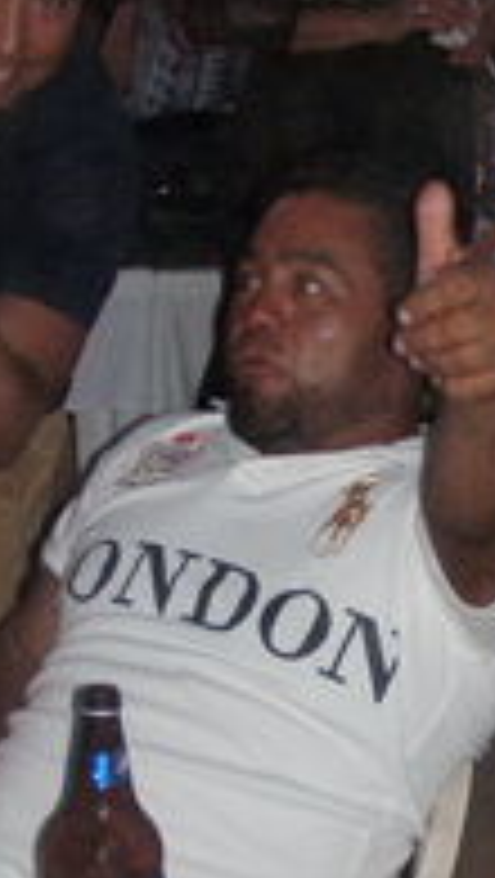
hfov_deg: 8.9
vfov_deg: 15.7
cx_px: 549
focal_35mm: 136
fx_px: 3167
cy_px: 666
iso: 200
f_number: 3.5
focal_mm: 6.7
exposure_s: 1/30
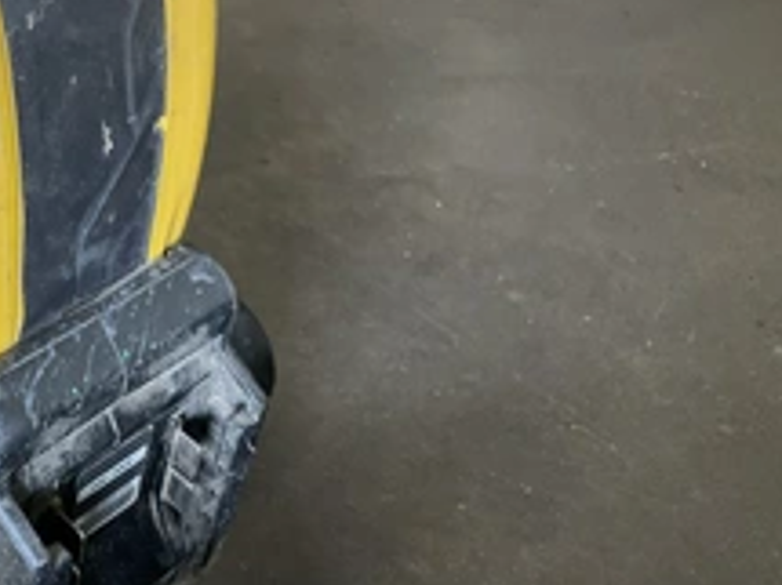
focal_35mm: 54
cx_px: 62
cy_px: 389
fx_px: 1219
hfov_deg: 33.5
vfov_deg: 26.9
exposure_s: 1/60
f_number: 1.8
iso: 80
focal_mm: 3
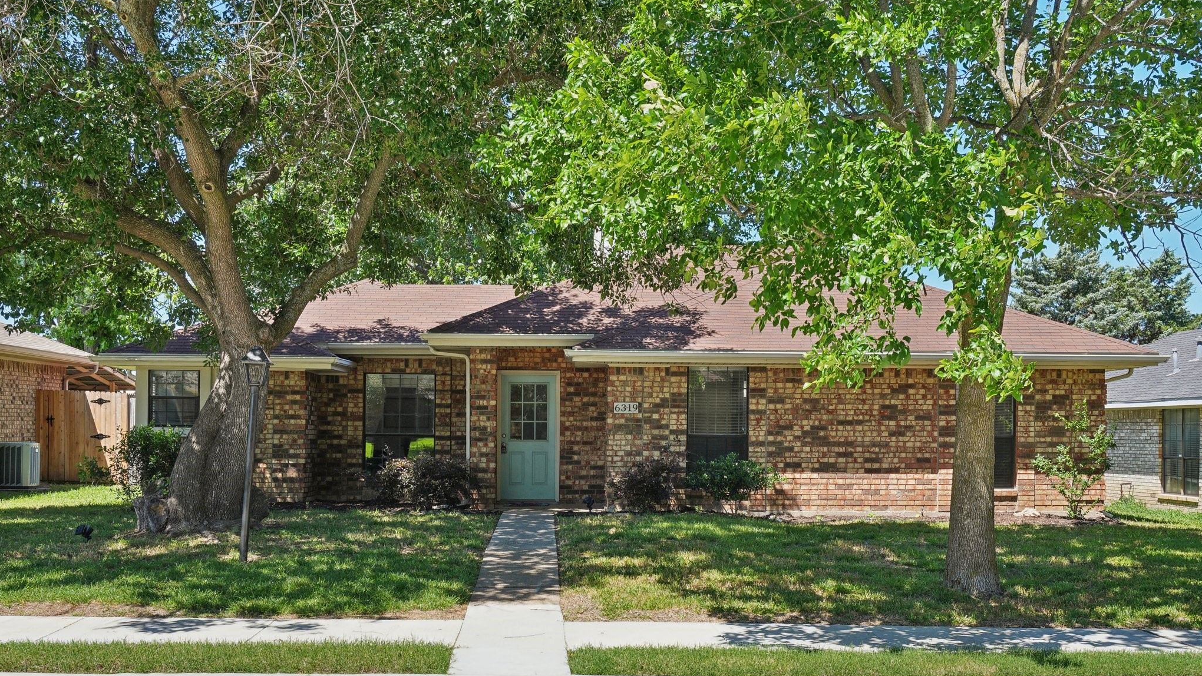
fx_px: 1307
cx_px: 602
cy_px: 358
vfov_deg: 29.0
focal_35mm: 41
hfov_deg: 49.4
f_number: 8
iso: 100
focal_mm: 26
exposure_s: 1/100
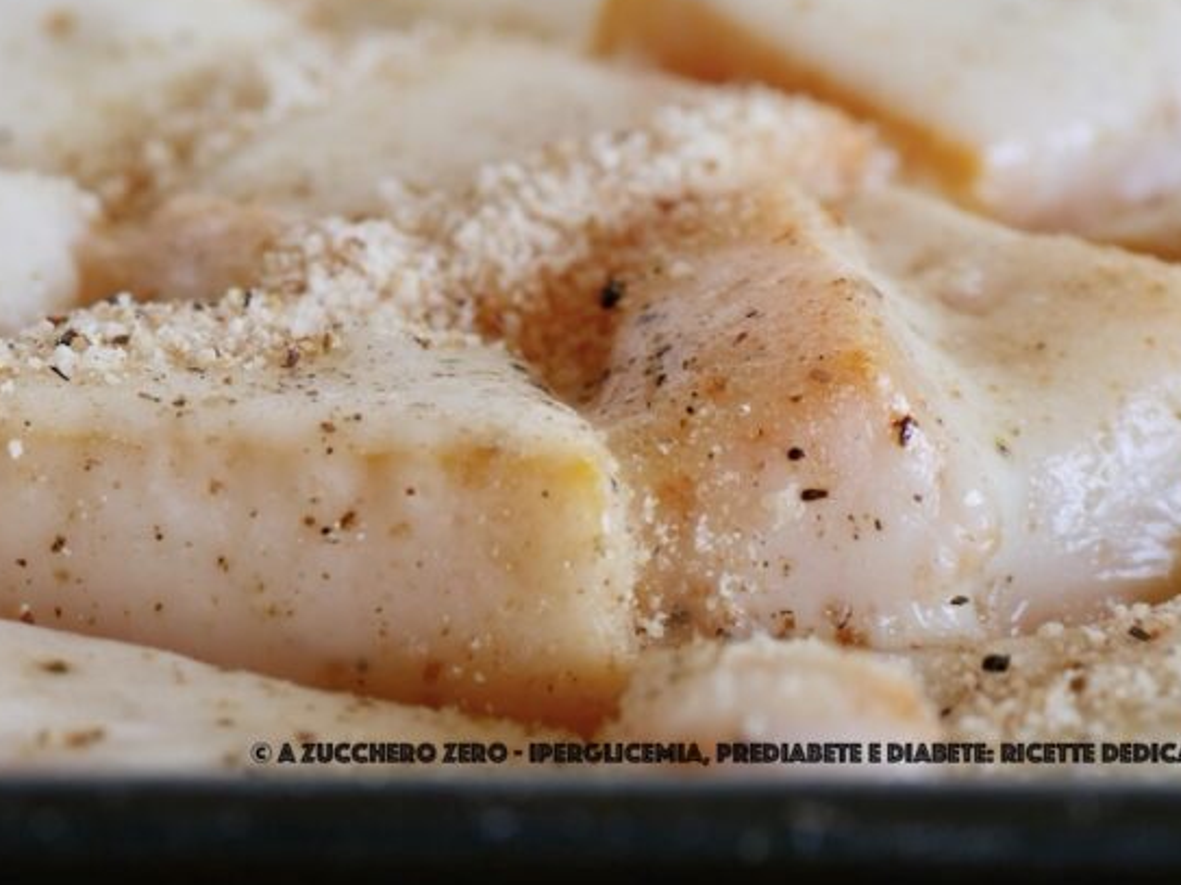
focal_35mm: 152
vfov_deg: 9.7
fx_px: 5185
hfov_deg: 12.9
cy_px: 228
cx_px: 194
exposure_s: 1/40
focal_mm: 43
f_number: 4.5
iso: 200
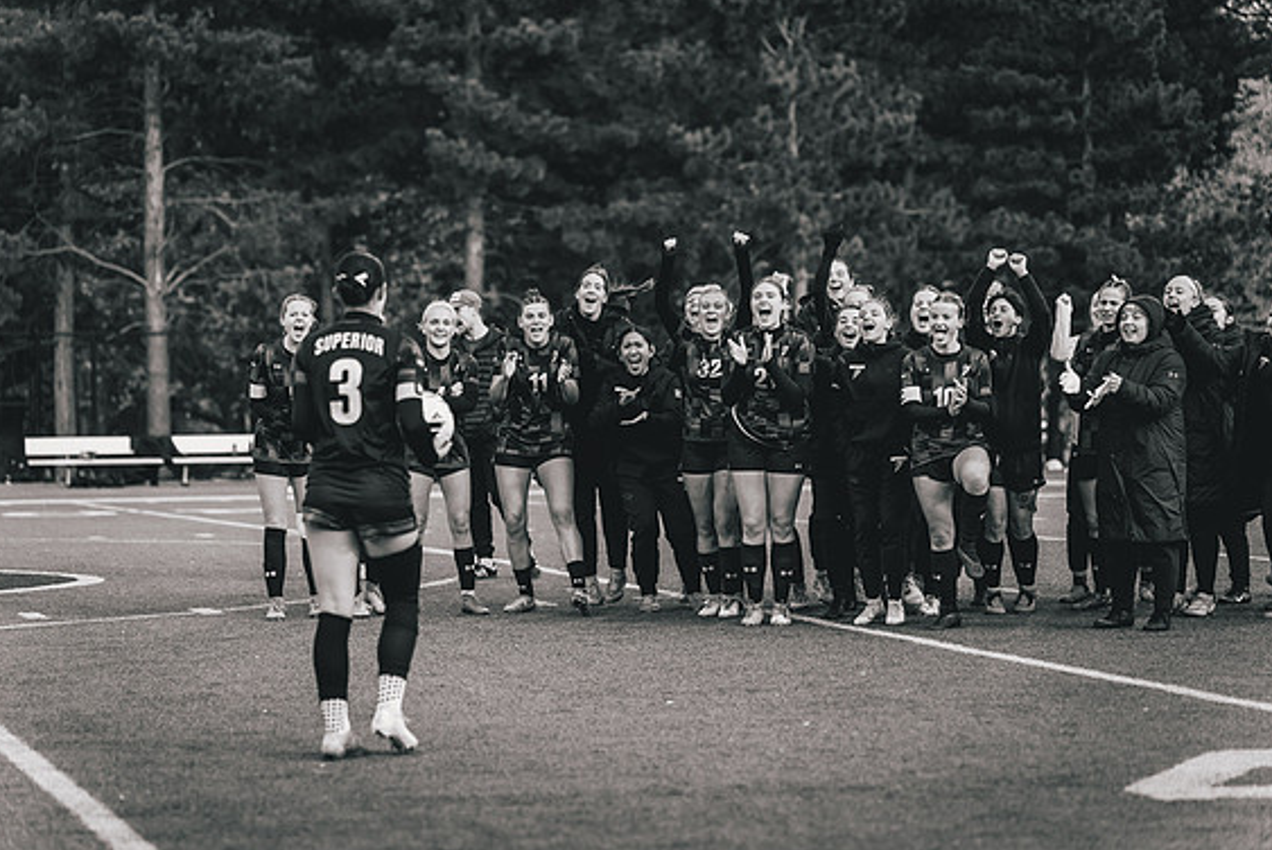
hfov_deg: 17.9
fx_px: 4030
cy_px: 426
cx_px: 624
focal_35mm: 114
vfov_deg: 12.0
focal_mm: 110
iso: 800
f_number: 2.8
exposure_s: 1/1600
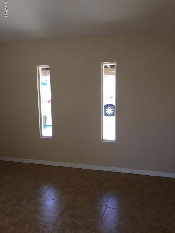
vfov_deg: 61.7
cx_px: 88
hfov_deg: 48.2
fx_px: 196
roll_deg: +0.4
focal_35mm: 29
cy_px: 116
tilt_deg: -6.7
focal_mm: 4.15
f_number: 2.2
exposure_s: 1/40
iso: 32
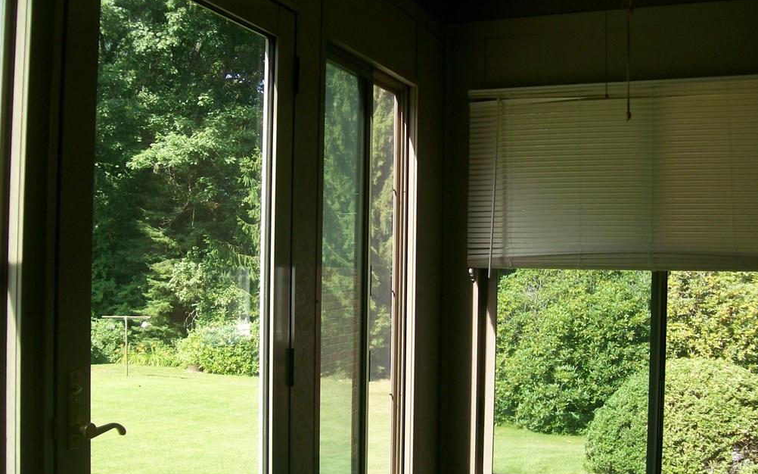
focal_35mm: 39
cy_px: 264
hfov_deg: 50.4
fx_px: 806
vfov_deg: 32.7
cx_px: 381
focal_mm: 6
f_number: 2.7
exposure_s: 1/234
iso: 80
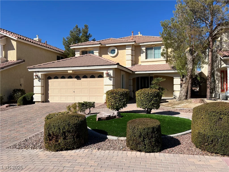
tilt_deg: -1.4
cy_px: 86
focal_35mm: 26
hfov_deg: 67.3
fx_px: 172
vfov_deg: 53.0
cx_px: 114
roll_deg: -2.0
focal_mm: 5.7
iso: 50
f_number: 1.5
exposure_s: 1/6211
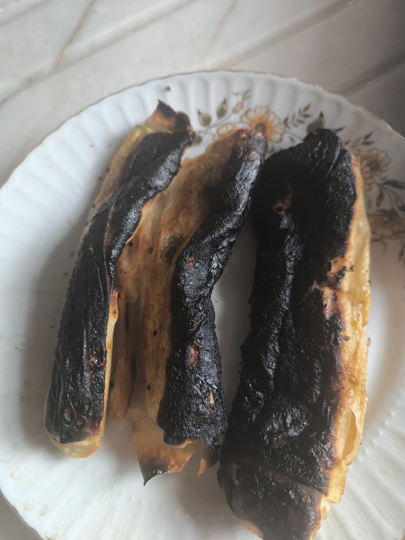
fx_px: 374
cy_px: 270
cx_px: 202
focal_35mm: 24
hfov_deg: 56.8
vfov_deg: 71.6
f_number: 1.9
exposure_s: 1/222
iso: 1600
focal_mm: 6.92
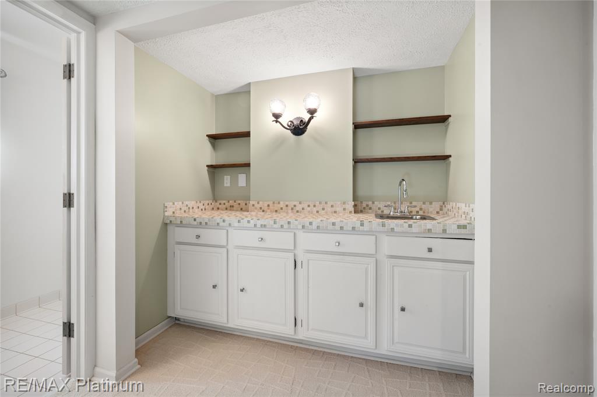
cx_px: 298
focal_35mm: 14
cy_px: 198
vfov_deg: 81.1
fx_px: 232
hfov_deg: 104.3
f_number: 11
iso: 100
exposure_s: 2
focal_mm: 14
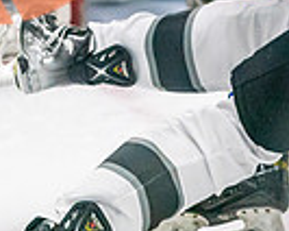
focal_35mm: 388
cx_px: 525
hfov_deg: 4.9
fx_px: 3314
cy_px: -178
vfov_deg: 4.0
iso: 3200
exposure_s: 1/1250
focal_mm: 80
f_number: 2.8
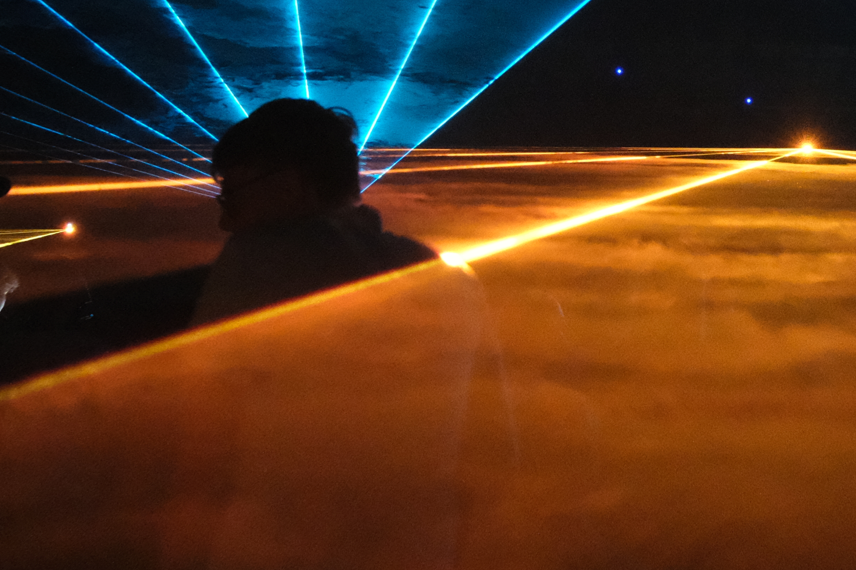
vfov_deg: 18.7
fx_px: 1712
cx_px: 726
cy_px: 77
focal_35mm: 72
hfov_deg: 27.3
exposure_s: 1/15
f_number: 6.4
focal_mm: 18.9
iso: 12800
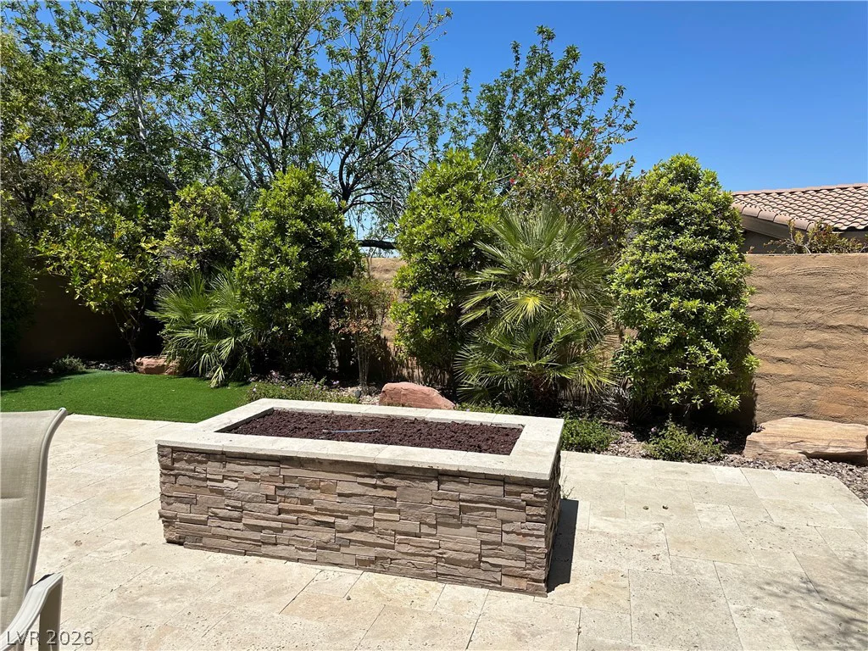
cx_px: 434
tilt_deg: -2.9
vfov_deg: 56.8
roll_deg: -1.3
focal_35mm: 24
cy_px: 326
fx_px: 602
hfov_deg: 71.6
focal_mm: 6.86
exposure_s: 1/6623
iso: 80
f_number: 1.78
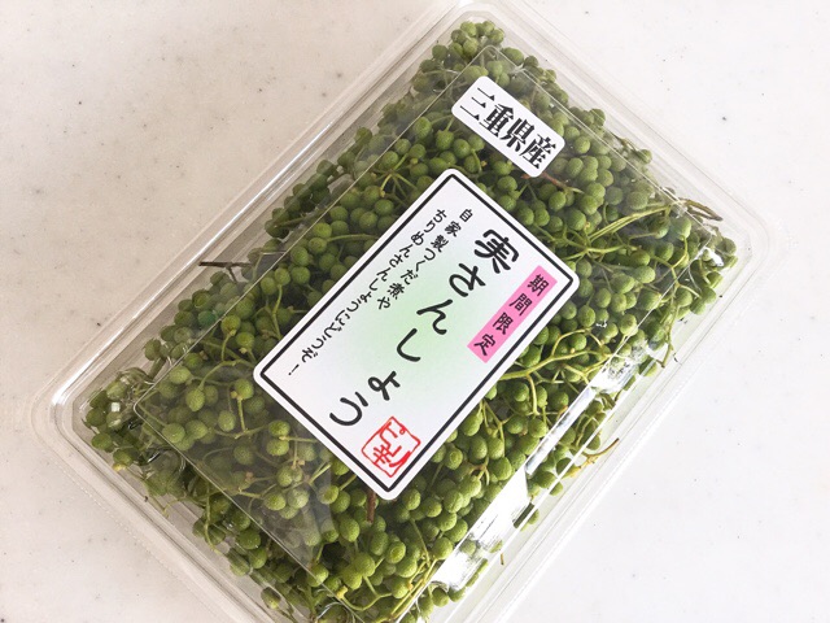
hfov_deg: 58.4
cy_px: 312
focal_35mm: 31
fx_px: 743
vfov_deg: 45.4
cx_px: 415
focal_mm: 3.3
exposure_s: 1/30
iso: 40
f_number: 2.4
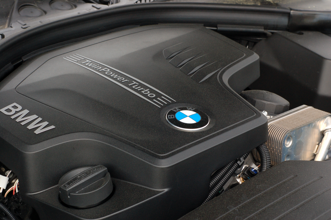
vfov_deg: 18.1
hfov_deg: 27.0
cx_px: 166
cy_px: 110
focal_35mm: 75
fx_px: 689
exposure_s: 1/80
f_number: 8
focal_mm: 50
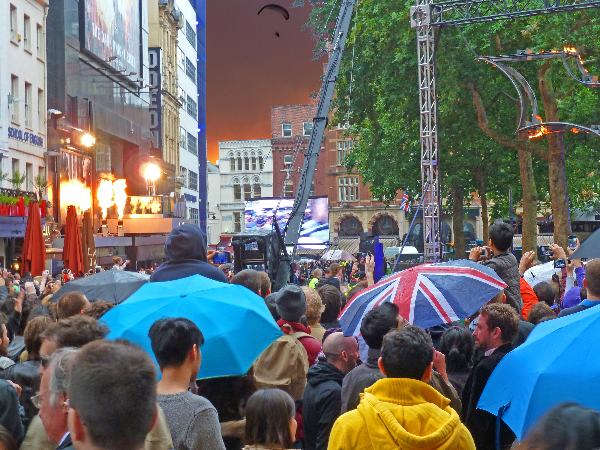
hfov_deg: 29.0
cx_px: 300
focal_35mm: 67
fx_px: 1161
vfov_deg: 21.9
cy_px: 225
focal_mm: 11
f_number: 4.1
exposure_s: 1/30
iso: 100
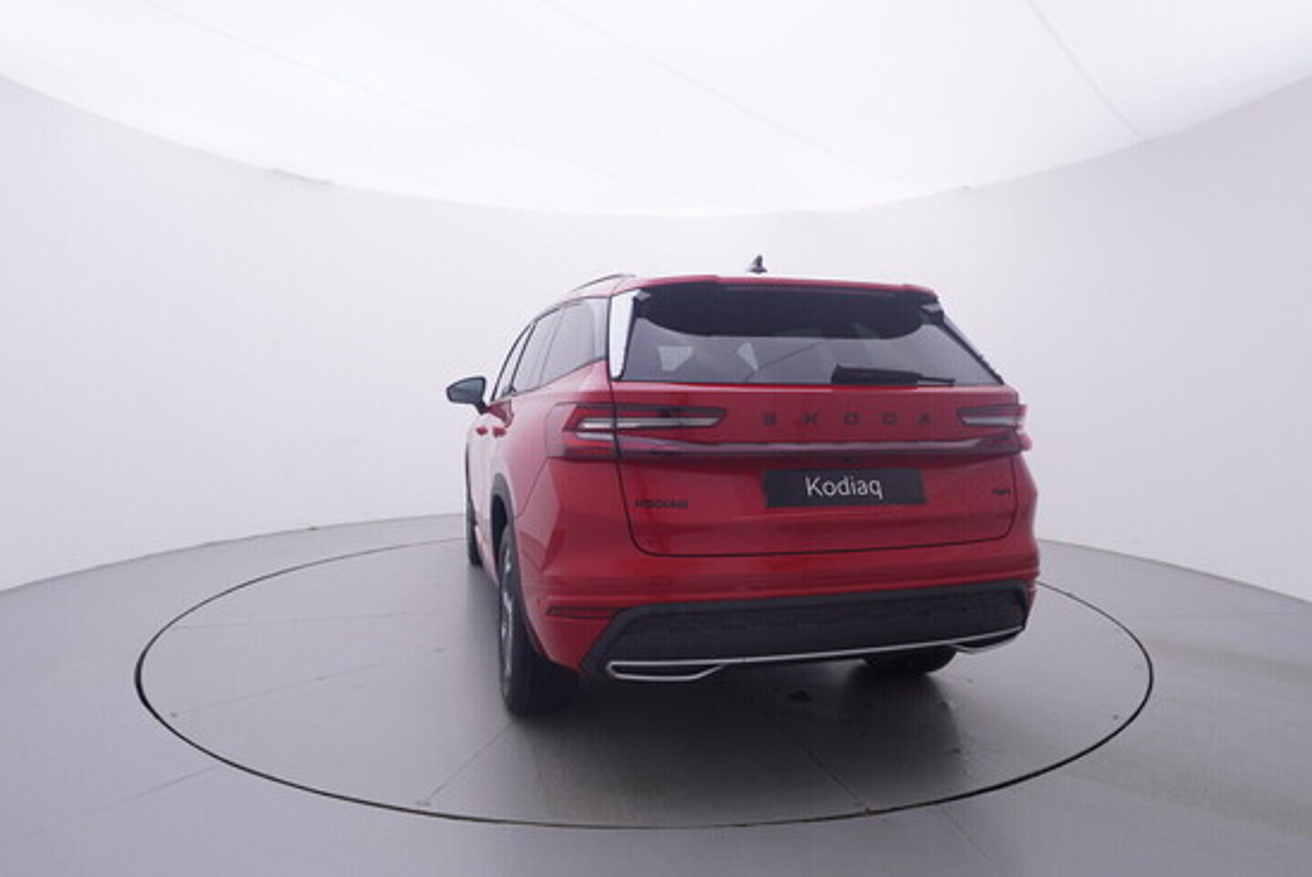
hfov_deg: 77.3
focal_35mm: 22
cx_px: 656
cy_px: 438
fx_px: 821
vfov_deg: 56.2
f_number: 5
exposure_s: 1/80
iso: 200
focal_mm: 15
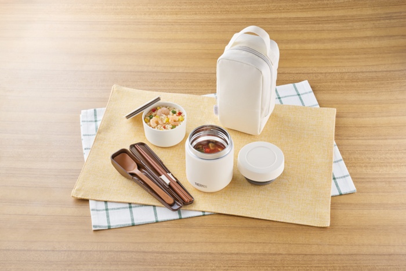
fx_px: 789
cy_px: 136
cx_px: 203
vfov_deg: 19.4
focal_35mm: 70
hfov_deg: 28.9
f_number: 18
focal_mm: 70
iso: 80
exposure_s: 1/125
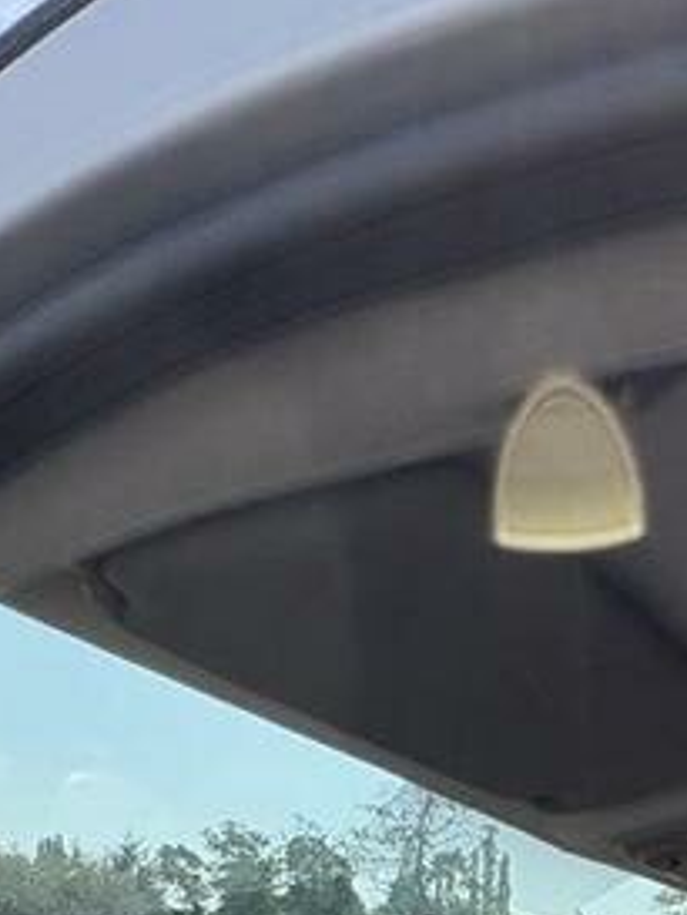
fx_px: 1216
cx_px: 607
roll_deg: -3.7
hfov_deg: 30.3
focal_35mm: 46
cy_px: 1207
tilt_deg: -19.5
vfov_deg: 31.3
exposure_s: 1/879
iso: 64
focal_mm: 2.22
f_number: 2.2
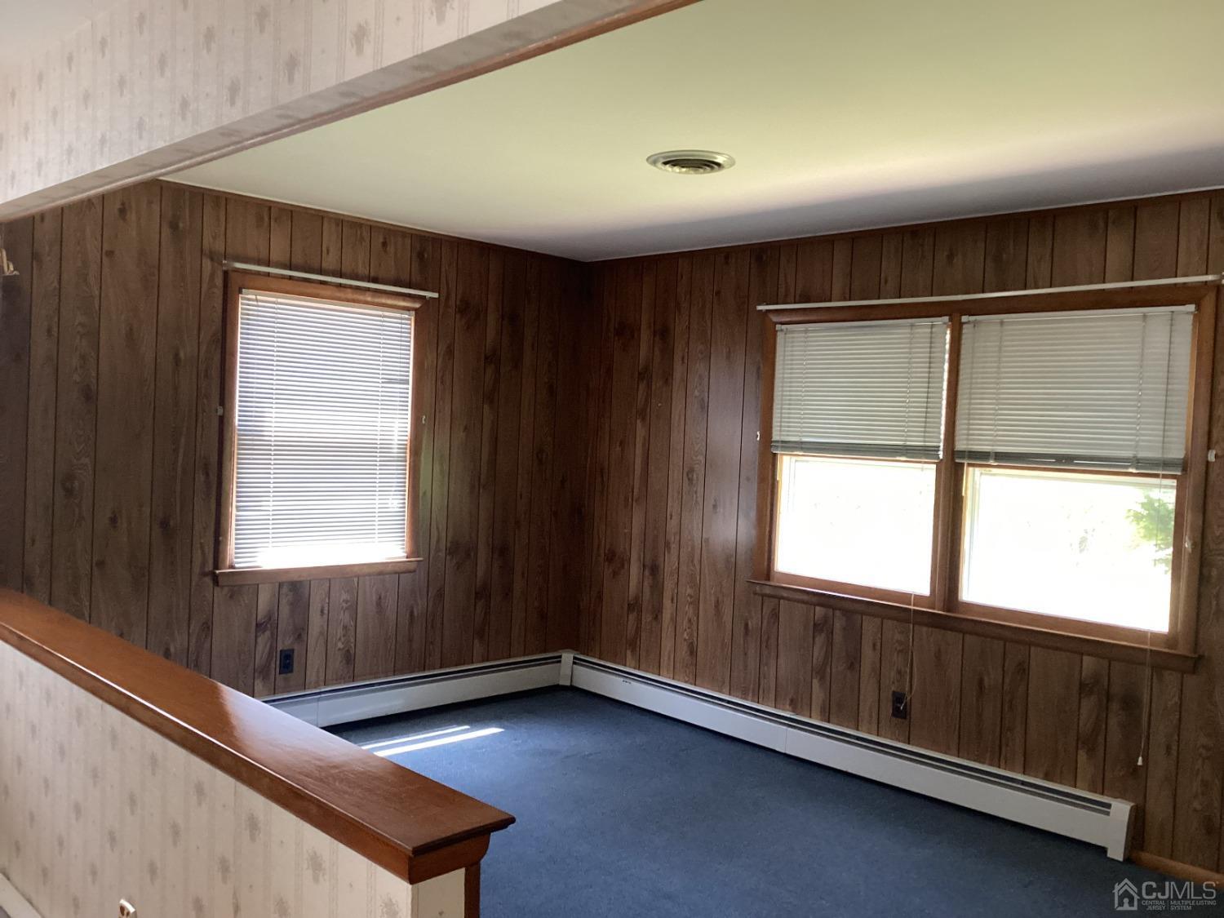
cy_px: 459
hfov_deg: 58.4
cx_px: 612
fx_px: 1096
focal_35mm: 31
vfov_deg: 45.4
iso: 200
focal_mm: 3.3
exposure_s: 1/50
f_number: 2.4
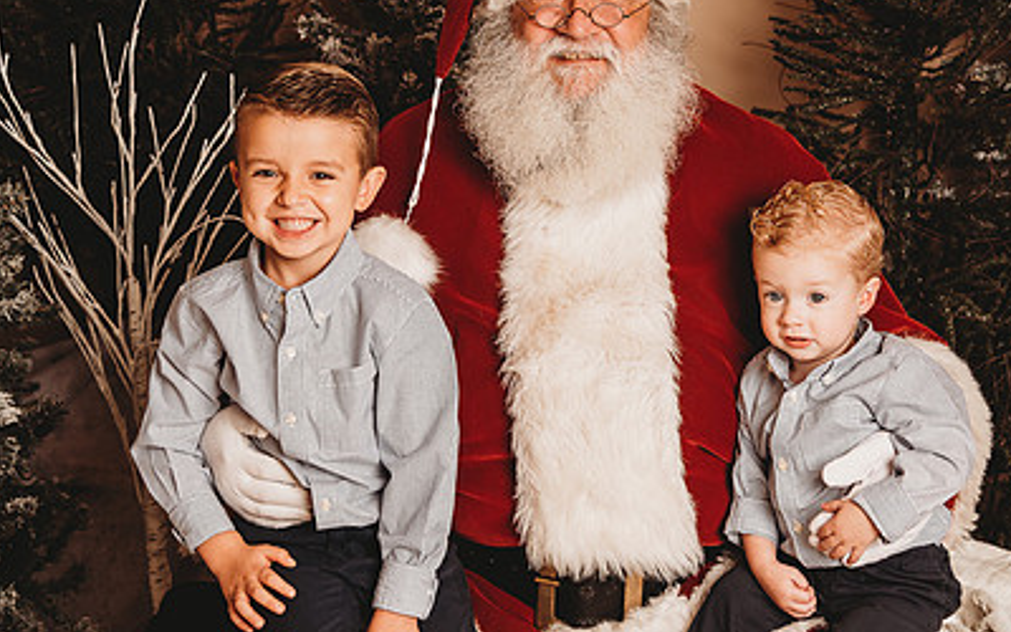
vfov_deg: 17.6
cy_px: 272
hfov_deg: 27.8
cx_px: 546
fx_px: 2039
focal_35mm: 74
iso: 100
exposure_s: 1/160
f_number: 4
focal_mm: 50
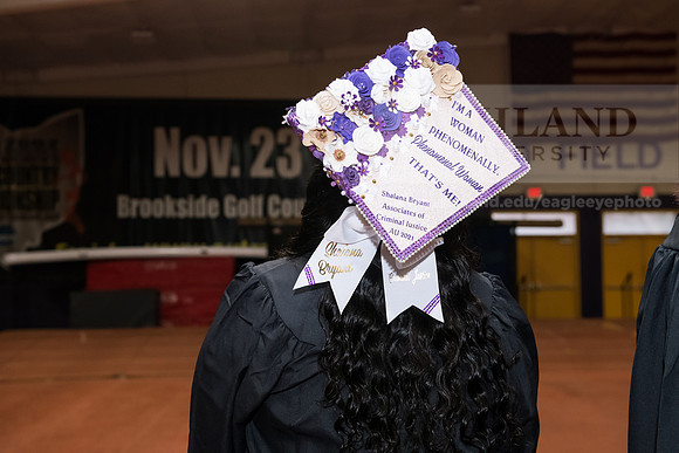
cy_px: 226
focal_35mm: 55
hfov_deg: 36.2
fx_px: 1038
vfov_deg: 24.6
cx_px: 340
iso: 2500
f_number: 5.6
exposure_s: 1/160
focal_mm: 55
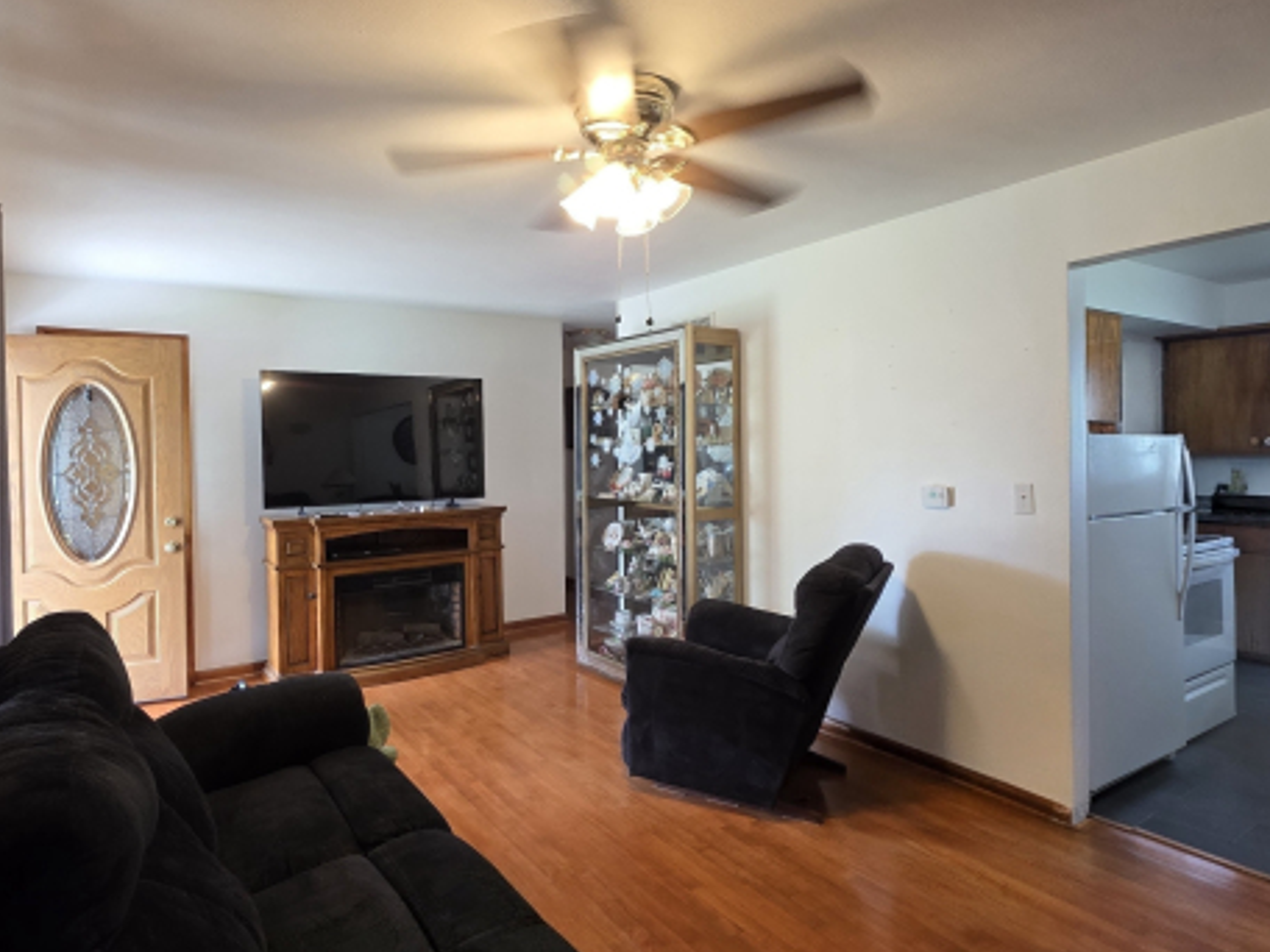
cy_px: 451
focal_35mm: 19
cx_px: 561
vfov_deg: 68.6
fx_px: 697
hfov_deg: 84.3
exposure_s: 1/60
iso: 160
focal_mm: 2.2
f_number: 1.9
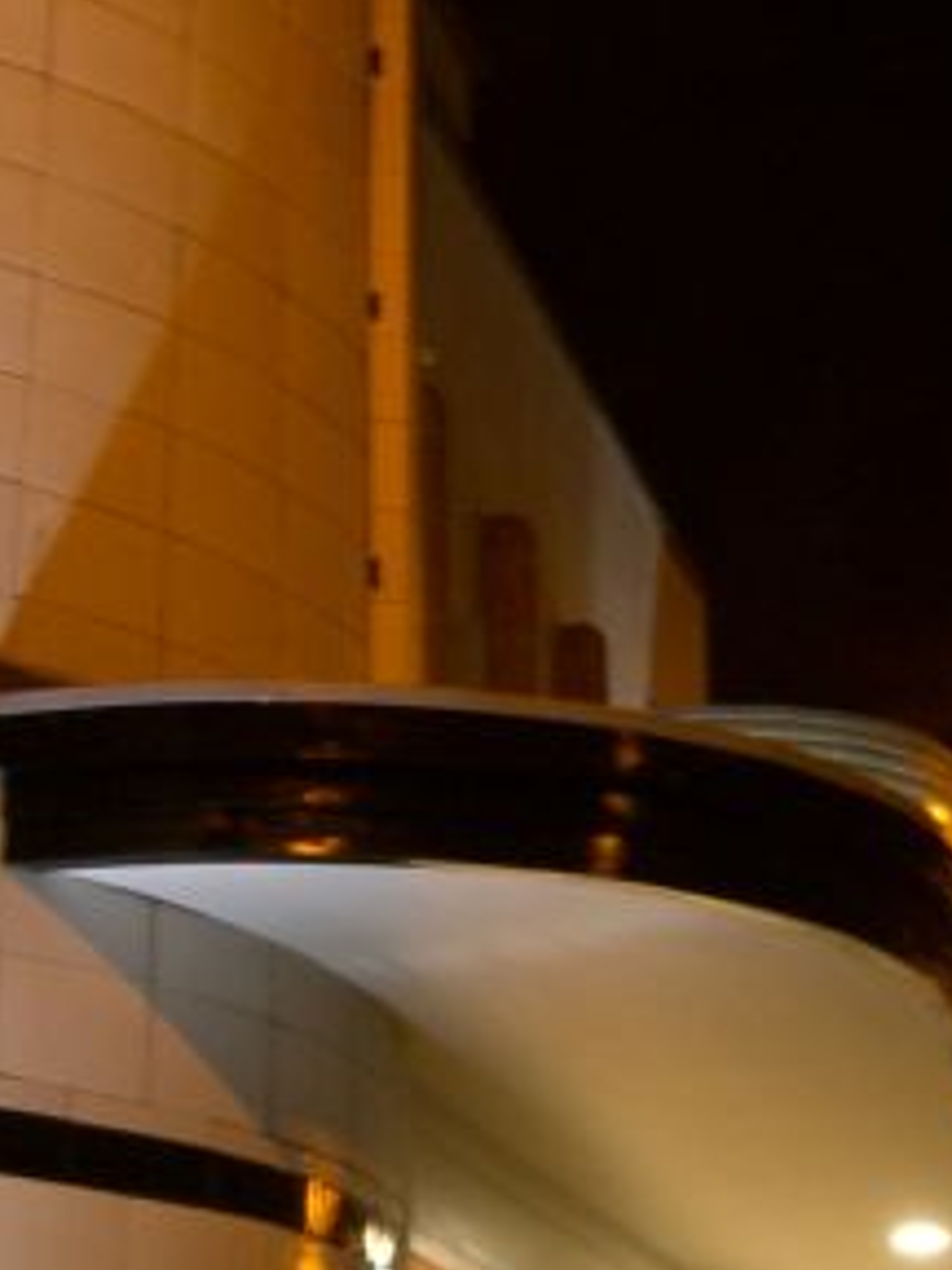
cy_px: 794
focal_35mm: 73
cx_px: 309
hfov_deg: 20.1
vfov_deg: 26.6
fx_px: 2677
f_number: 2.6
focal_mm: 5.8
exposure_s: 1/8
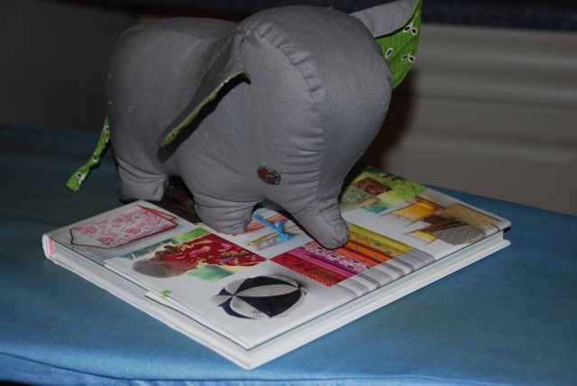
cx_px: 288
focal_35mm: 72
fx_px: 1155
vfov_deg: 19.0
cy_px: 193
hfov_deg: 28.0
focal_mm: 48
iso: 200
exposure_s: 1/60
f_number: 4.8
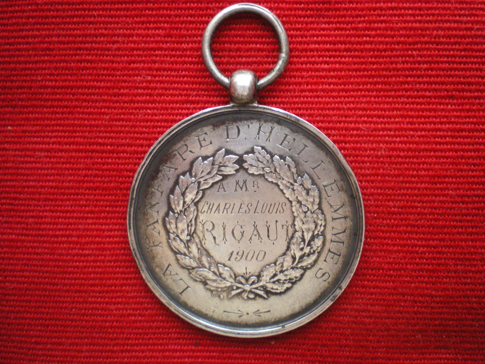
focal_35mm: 38
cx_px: 242
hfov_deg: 49.0
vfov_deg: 37.7
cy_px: 182
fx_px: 532
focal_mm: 6.3
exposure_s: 1/50
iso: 320
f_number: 3.1
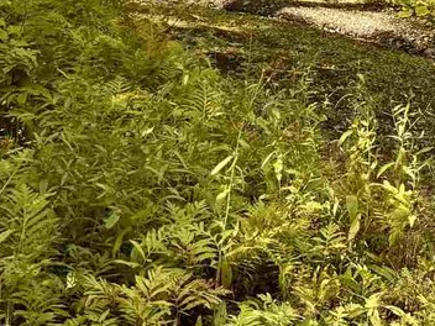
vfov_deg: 13.0
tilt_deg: -0.8
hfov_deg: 15.3
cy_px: -126
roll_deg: -0.1
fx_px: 1370
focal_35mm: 109
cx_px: 814
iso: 80
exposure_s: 1/488
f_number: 1.78
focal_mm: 6.76
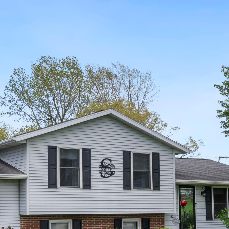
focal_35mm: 65
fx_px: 486
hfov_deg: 25.9
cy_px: 176
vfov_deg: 26.1
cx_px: 39
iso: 800
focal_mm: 32
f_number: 9
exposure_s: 1/640
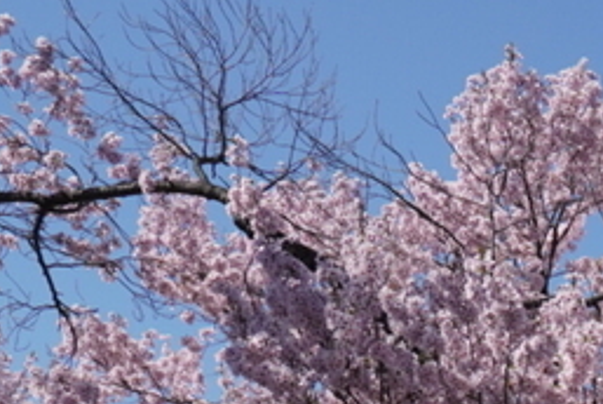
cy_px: 886
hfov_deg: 12.4
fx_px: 2348
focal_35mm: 140
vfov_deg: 9.1
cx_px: 1312
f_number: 8
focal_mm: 20
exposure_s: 1/1000
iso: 320
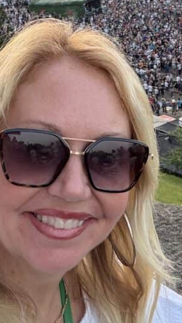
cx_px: 161
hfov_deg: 22.9
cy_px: 128
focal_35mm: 51
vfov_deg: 40.4
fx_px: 437
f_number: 1.9
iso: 80
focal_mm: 2.69
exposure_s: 1/60
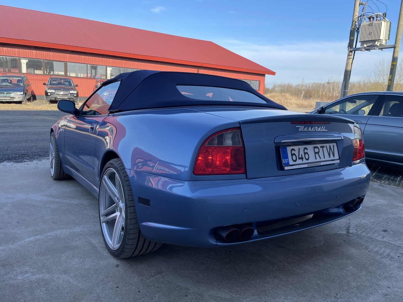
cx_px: 202
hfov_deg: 67.3
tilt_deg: -10.0
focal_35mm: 26
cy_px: 151
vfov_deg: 53.1
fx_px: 303
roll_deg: -2.7
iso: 32
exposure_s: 1/658
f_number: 1.6
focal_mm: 4.2
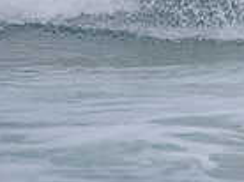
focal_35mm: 2026
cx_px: 467
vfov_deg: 0.7
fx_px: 14256
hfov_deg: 1.0
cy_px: -42
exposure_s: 1/2000
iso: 250
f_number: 5.6
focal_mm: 500
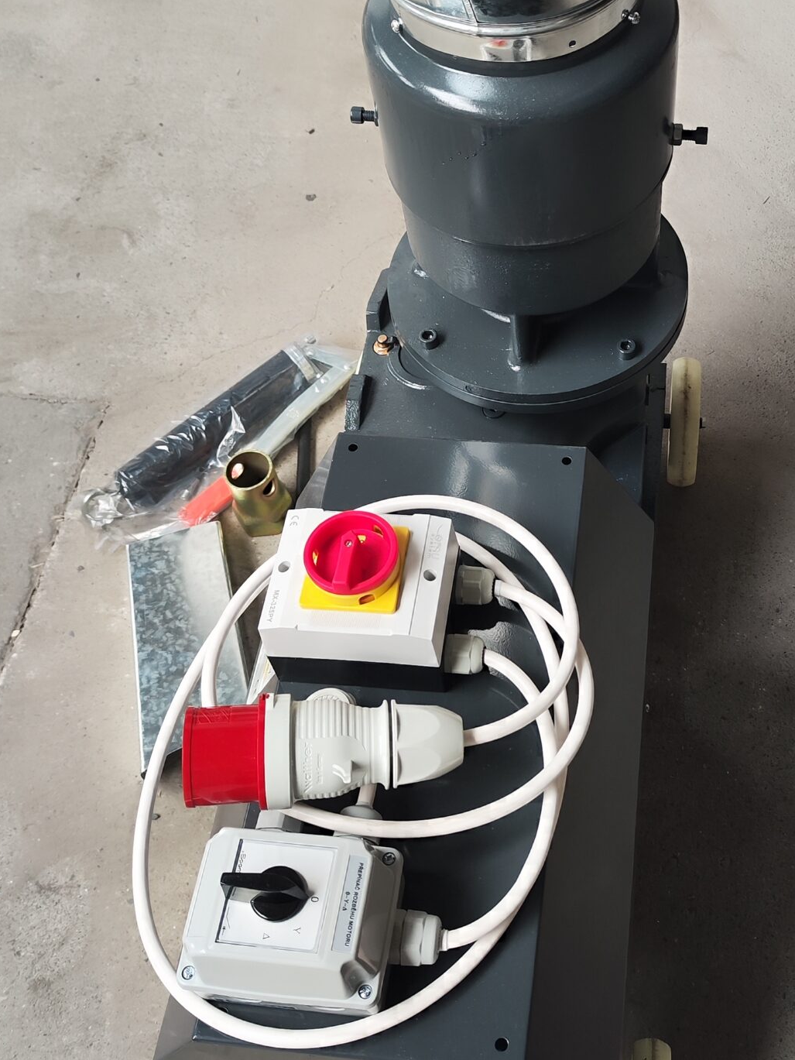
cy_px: 417
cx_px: 536
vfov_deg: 43.6
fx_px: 1317
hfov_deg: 33.3
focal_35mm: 43
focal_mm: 7.01
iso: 387
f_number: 1.69
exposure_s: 1/100
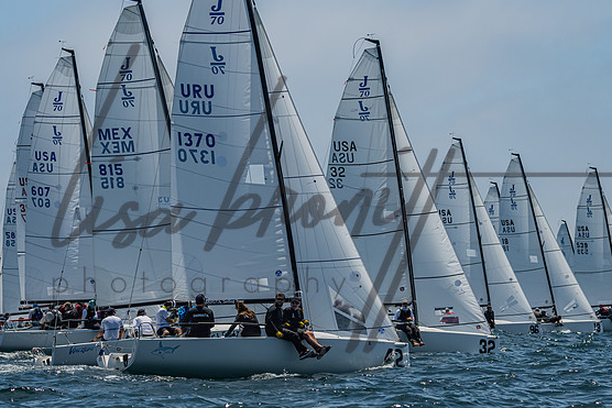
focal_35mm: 207
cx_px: 321
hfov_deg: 9.9
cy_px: 226
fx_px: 3520
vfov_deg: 6.6
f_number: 6.3
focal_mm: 155
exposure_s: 1/3200
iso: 400
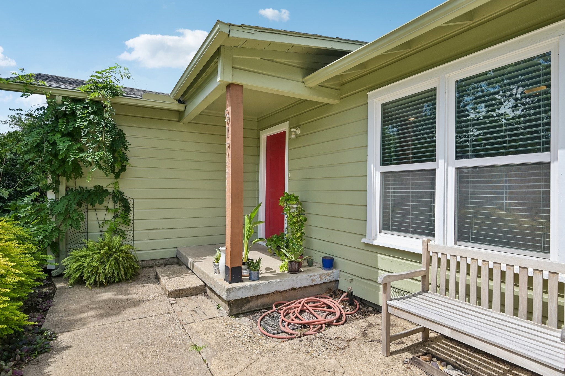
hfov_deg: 85.4
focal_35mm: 20
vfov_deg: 63.2
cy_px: 188
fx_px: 306
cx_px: 282
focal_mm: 19.5
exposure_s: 1/800
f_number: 8
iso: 400
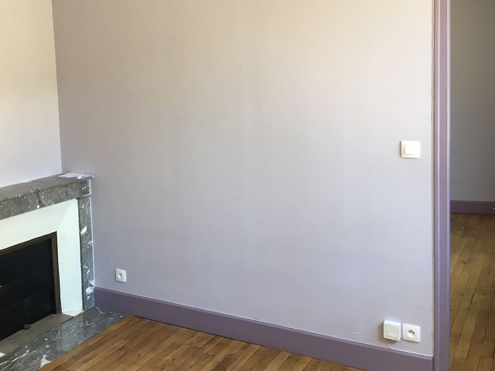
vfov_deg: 35.7
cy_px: 136
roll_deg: +2.7
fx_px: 572
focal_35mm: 40
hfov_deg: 46.1
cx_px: 168
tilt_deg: -4.9
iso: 40
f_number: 2.2
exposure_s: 1/33
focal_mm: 4.15
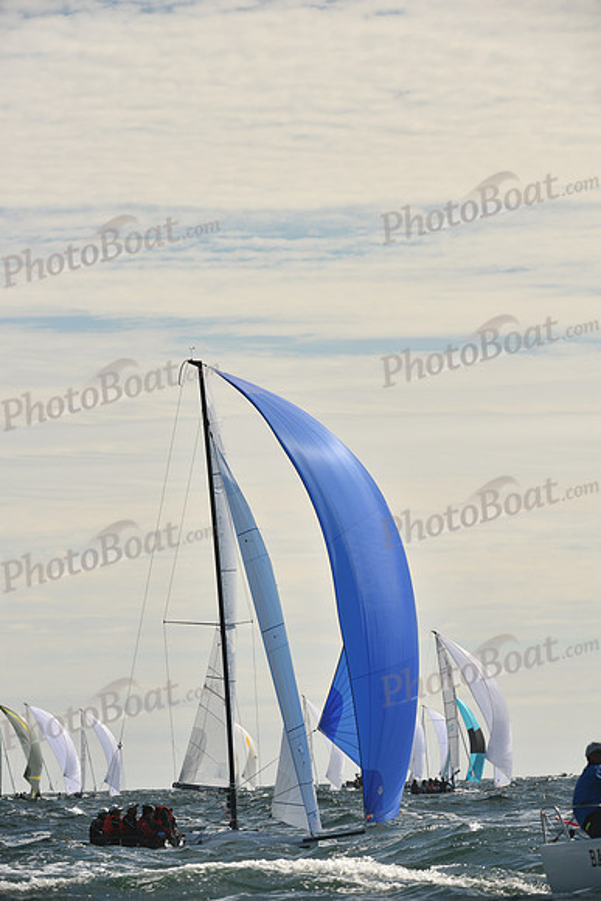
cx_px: 300
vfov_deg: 10.3
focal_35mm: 200
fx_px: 5005
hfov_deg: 6.9
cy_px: 450
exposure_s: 1/1250
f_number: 8
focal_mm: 200
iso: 250
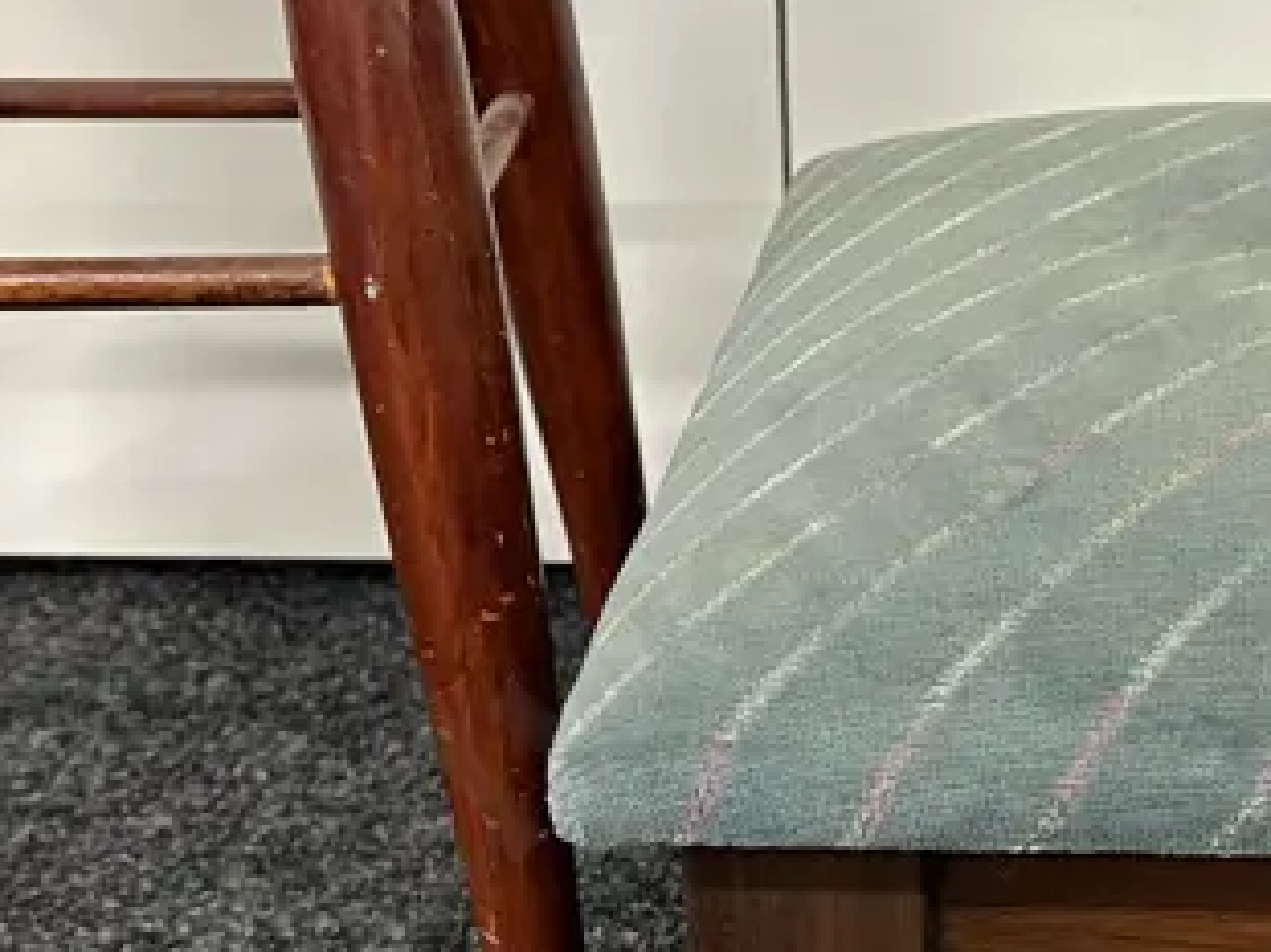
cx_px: 1042
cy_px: 372
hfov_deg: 24.3
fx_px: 2900
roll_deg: +0.1
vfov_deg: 18.6
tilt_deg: -19.4
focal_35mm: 79
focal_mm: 6.86
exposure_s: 1/100
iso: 200
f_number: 1.78
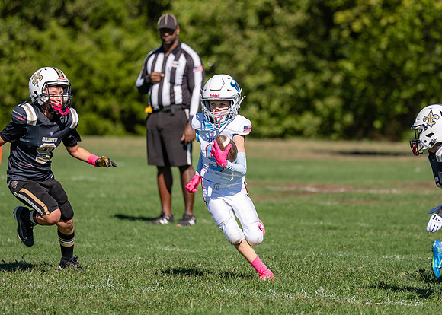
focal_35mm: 330
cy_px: 150
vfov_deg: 4.4
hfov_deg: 6.1
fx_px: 4146
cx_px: 284
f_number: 2.8
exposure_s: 1/2500
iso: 100
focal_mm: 200
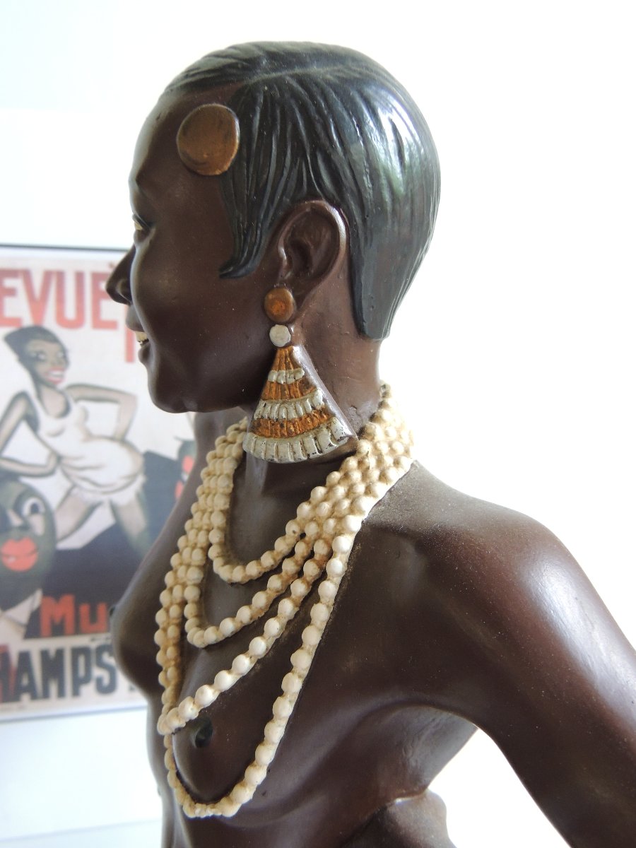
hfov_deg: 46.8
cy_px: 424
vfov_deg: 60.0
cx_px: 318
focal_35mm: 30
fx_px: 735
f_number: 3.1
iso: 400
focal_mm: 5.3
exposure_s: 1/30
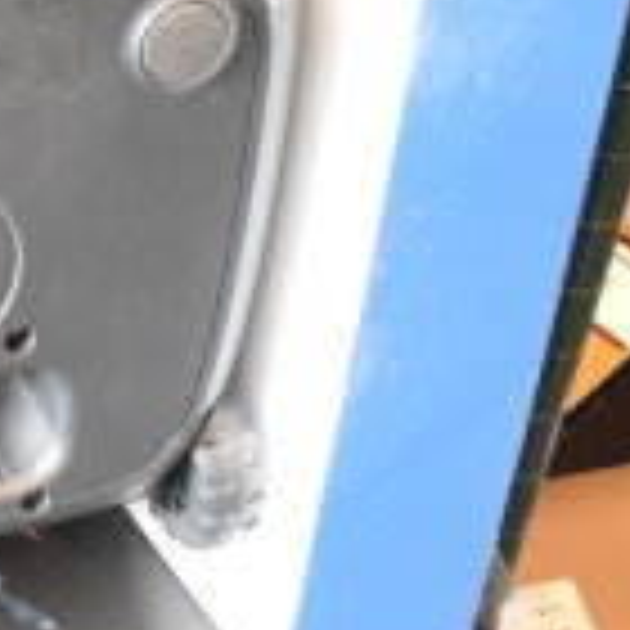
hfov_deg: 14.4
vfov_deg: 17.3
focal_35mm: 100
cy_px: 160
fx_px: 2059
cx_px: -644
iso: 2500
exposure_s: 1/30
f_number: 3.5
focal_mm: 18
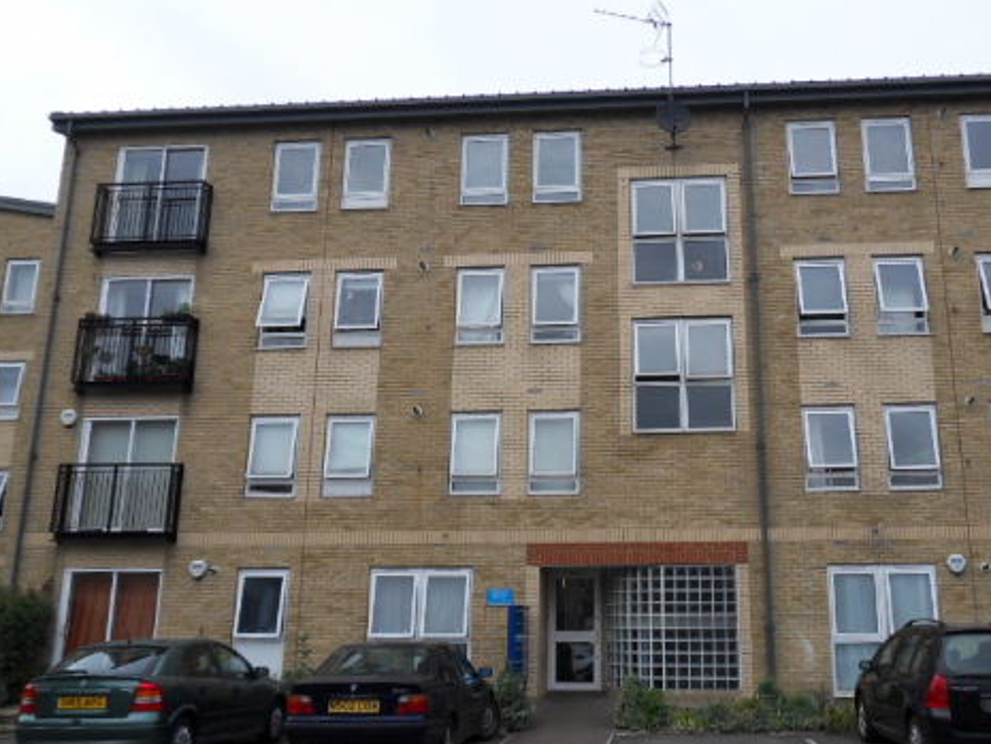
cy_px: 384
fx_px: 945
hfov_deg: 54.8
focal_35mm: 33
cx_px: 605
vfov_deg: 43.0
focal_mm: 4.2
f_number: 7.5
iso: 80
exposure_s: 1/180
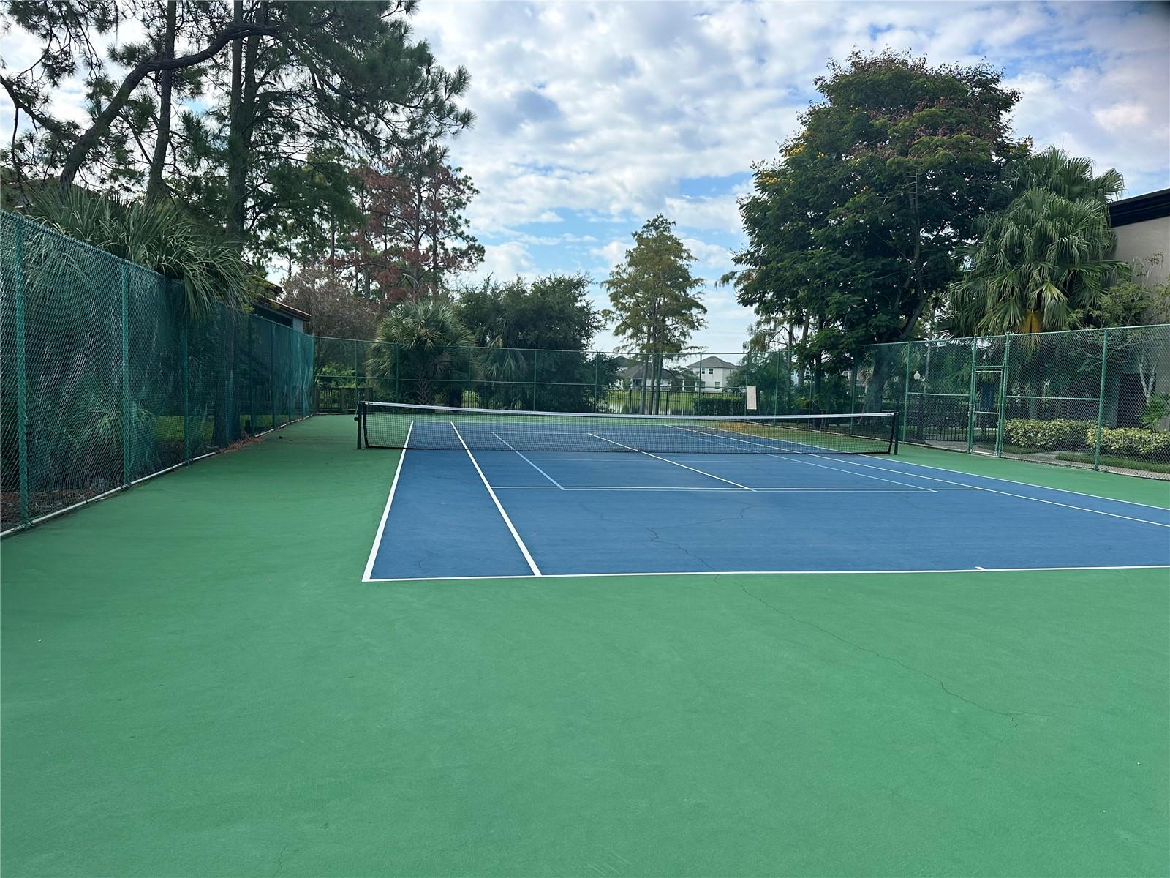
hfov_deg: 71.6
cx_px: 585
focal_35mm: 24
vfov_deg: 56.8
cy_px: 439
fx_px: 811
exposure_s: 1/2252
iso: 80
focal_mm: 6.86
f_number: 1.78
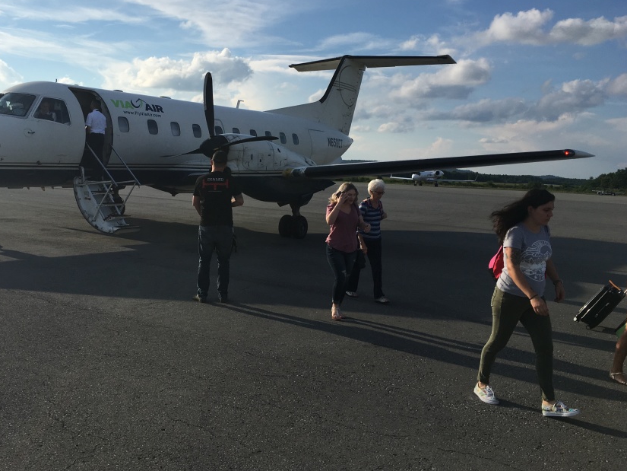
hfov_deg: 51.0
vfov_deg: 39.6
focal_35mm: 36
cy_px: 209
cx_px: 249
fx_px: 652
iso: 25
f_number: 2.2
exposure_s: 1/2404
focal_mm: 4.15
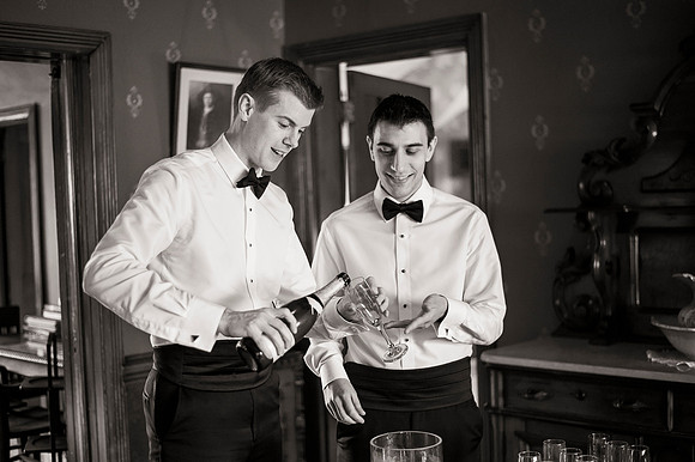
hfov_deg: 39.6
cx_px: 348
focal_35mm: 50
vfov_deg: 27.0
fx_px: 965
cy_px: 231
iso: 1000
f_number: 1.8
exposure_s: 1/80
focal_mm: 50
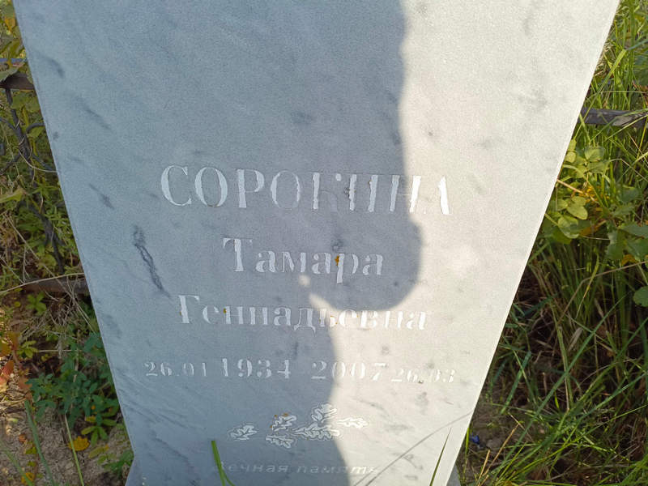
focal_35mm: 25
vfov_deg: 54.9
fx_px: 468
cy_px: 243
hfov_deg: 69.4
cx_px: 324
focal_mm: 4.76
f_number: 1.69
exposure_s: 1/867
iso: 113
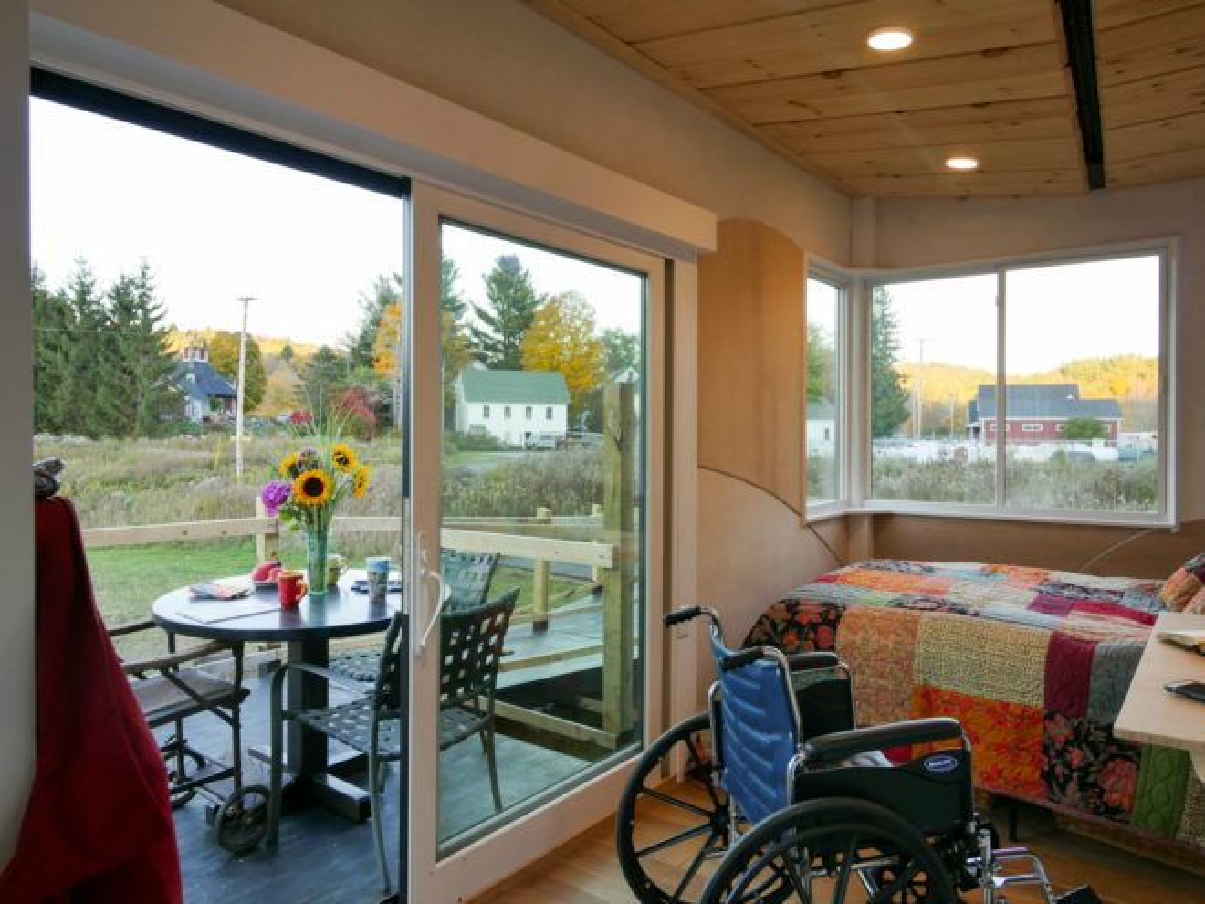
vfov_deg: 61.1
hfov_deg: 76.4
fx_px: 766
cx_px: 602
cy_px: 452
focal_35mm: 22
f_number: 4
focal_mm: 11
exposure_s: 1/60
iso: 250
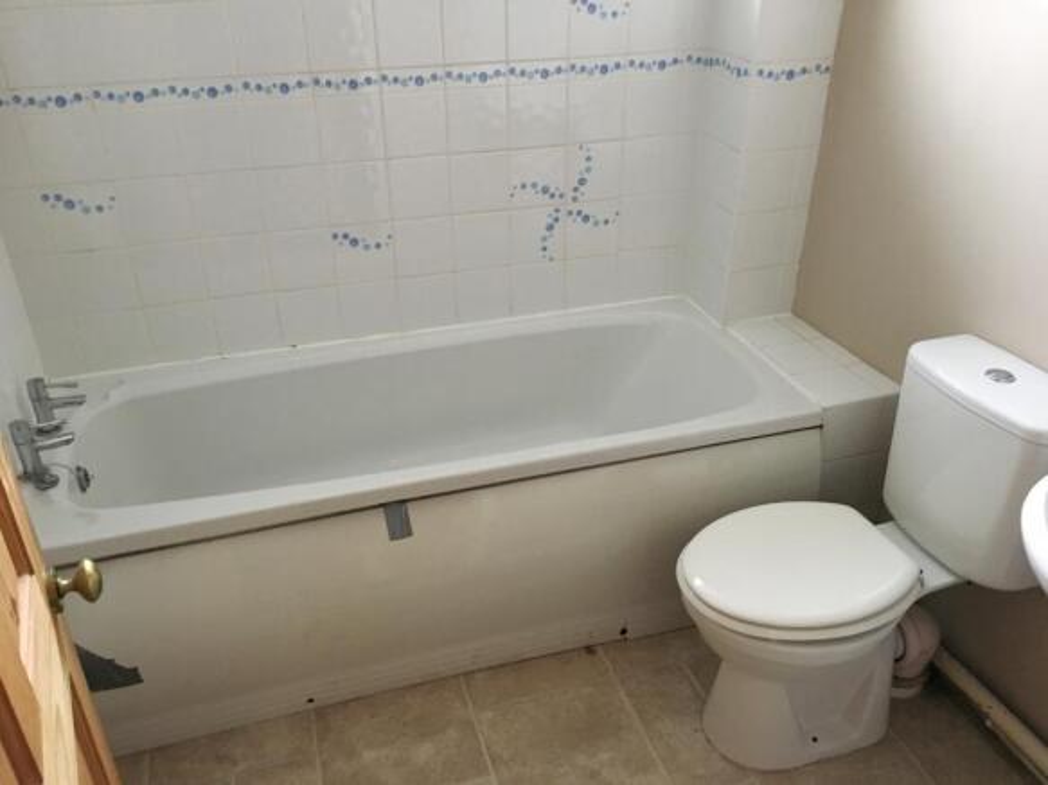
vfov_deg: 48.2
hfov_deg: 61.7
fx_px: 878
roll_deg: +1.9
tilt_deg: -28.5
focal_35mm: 29
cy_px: 392
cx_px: 524
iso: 250
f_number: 2.2
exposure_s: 1/17
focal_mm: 4.15
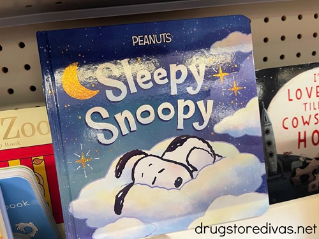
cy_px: 120
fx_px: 230
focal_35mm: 25
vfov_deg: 54.9
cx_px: 160
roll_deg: +6.2
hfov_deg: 69.4
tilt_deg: -18.6
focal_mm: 5.1
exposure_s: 1/60
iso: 160
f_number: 1.6
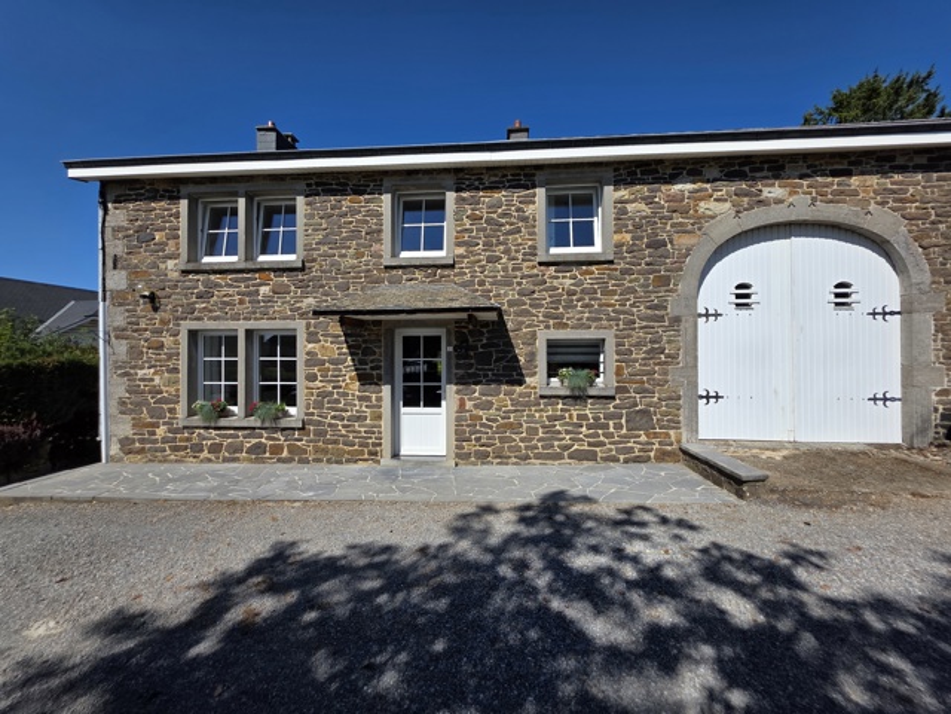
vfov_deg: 89.9
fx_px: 357
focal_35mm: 13
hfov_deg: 106.2
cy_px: 357
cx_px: 476
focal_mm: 2.2
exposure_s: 1/3050
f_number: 1.9
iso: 40
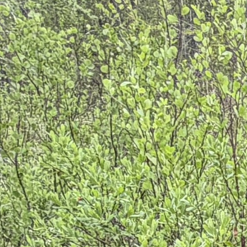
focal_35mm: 127
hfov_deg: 11.6
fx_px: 1025
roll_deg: +1.0
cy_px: 304
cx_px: 569
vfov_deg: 13.3
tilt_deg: -15.2
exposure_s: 1/232
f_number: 2.2
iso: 50
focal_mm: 2.22
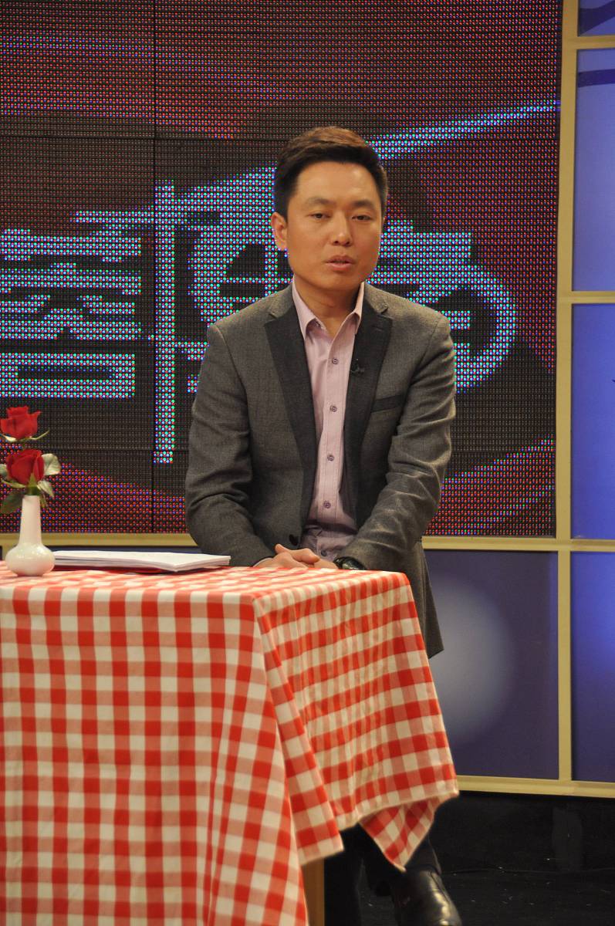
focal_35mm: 150
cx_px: 308
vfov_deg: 13.7
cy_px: 463
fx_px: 3853
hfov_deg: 9.1
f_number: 5.6
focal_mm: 100
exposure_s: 1/100
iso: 640
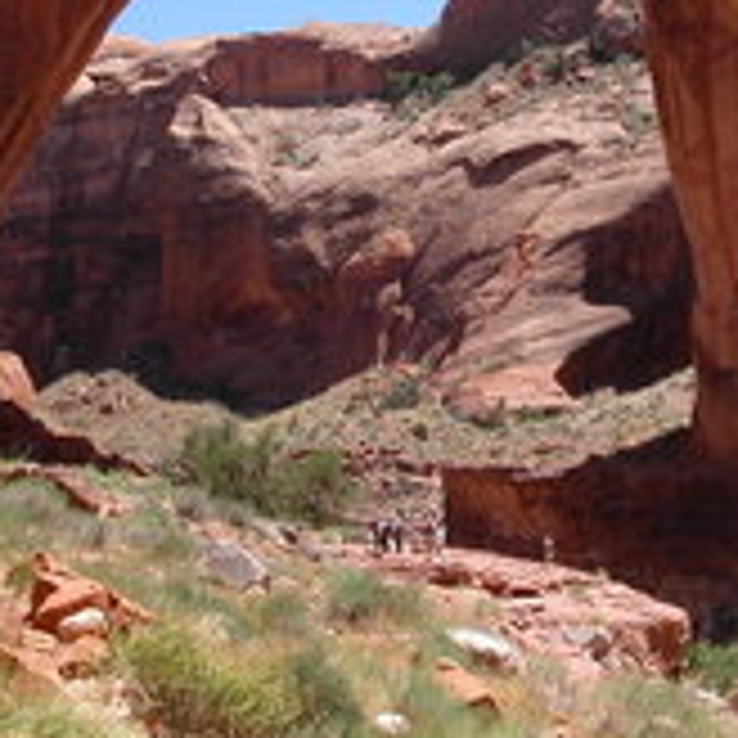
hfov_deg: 21.1
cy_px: 342
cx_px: 414
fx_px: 1978
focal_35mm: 82
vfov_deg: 21.1
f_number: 8
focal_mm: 7.8
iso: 100
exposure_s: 1/250
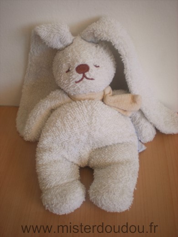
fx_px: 261
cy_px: 118
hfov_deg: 37.7
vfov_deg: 49.0
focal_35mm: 38
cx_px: 89
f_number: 3.1
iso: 74
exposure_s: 1/57.4
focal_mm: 6.3
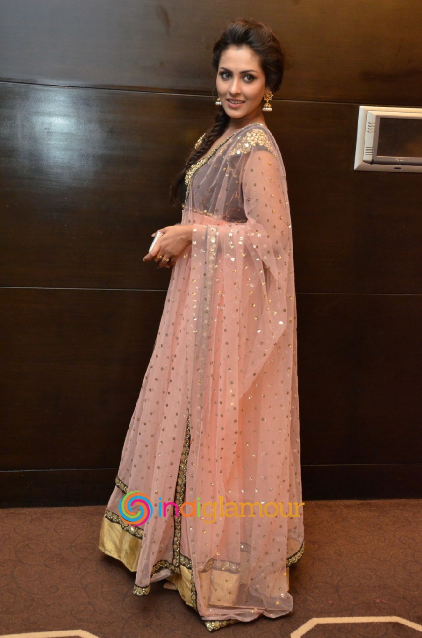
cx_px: 211
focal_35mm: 45
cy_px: 319
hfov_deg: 29.7
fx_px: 795
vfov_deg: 43.7
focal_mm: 30
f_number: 5.6
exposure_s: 1/125
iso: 2500
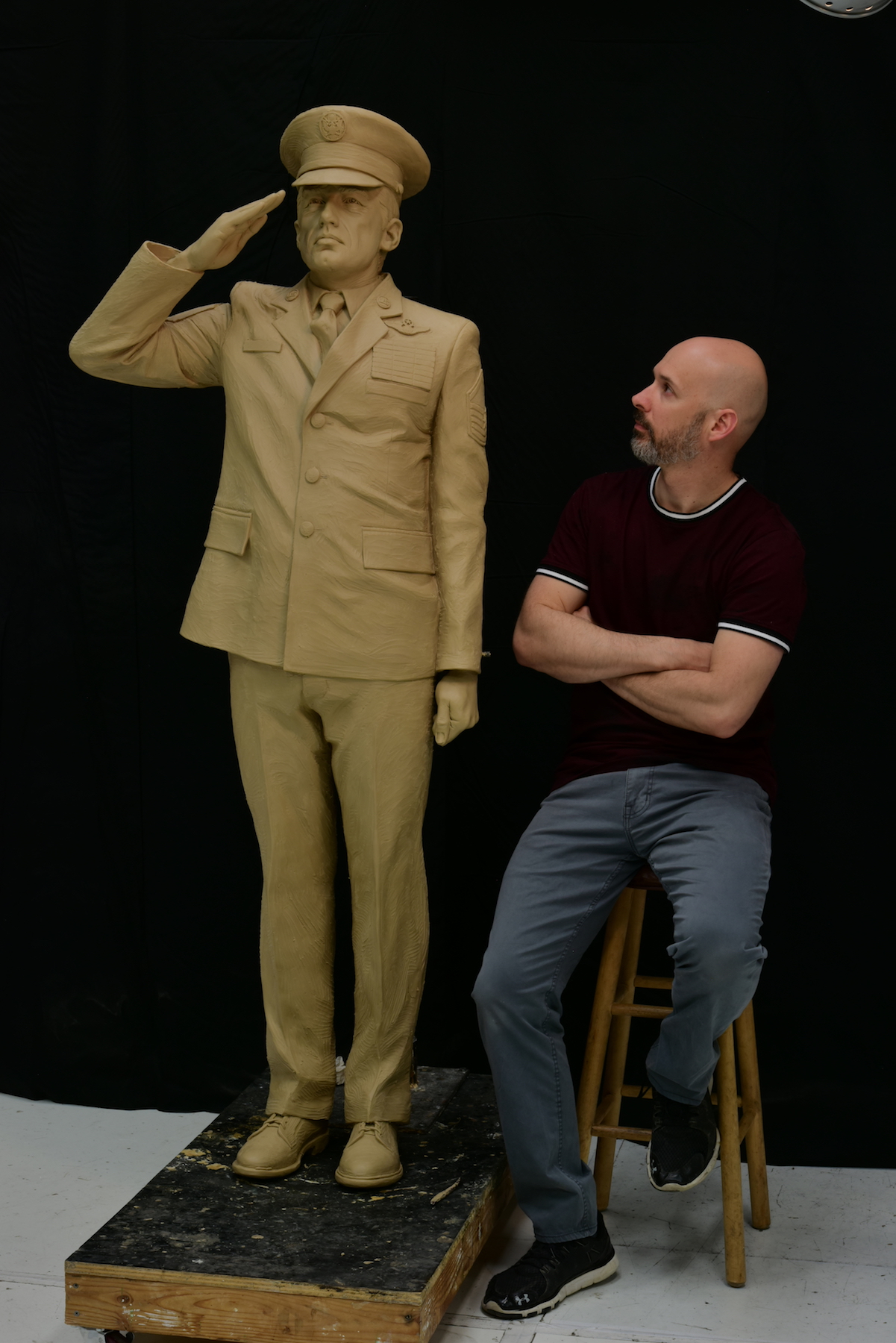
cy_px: 672
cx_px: 448
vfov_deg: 31.0
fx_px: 2425
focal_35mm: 65
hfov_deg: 20.9
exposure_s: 1/20
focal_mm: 65
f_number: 18
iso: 500
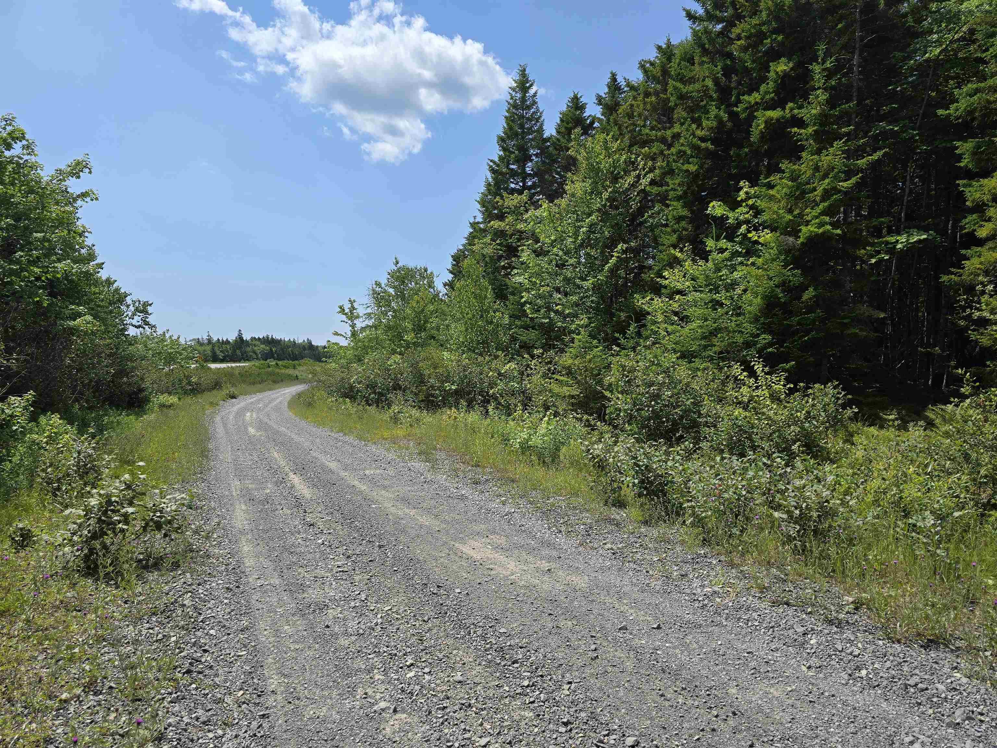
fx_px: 662
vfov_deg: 58.9
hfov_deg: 73.9
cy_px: 374
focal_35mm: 23
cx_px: 498
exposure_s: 1/1163
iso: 12
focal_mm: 6.3
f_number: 1.7
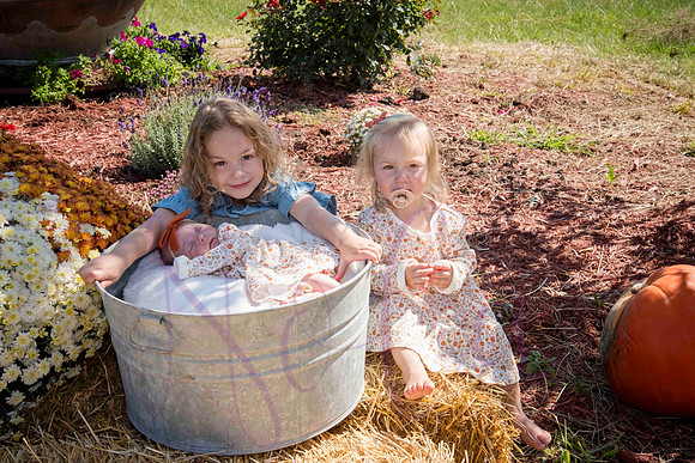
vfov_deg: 26.0
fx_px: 1004
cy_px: 232
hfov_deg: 38.2
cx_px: 348
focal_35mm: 52
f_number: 11
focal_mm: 52
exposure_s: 1/320
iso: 400
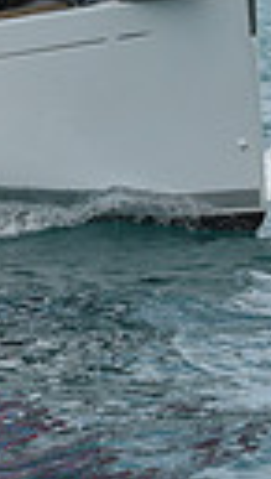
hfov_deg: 3.7
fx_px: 4197
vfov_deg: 6.5
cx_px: 134
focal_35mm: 330
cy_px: -91
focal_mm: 70
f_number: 8
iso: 250
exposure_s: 1/1250
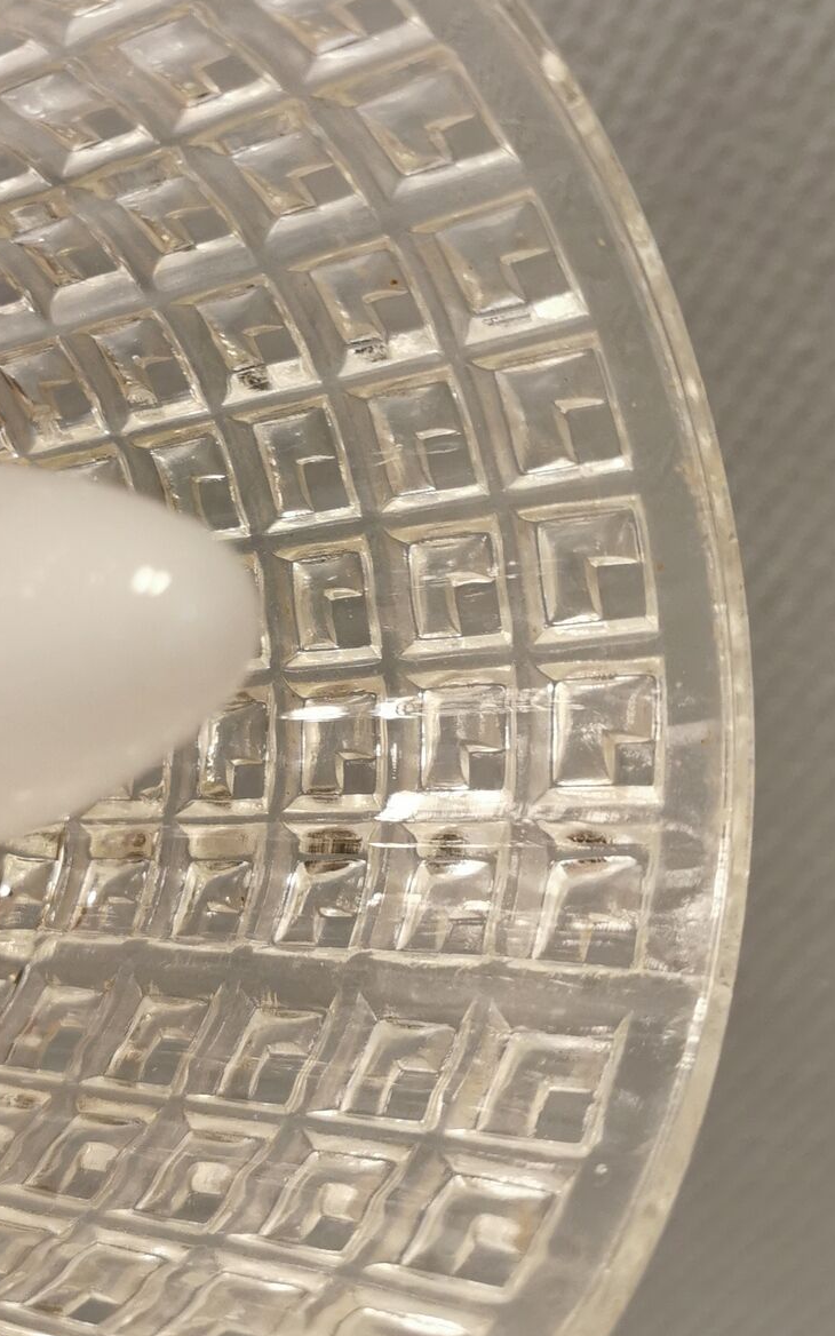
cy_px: 549
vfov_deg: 40.9
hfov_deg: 26.0
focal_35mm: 49
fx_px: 1784
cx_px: 205
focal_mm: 5.56
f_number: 1.6
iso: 160
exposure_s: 1/50
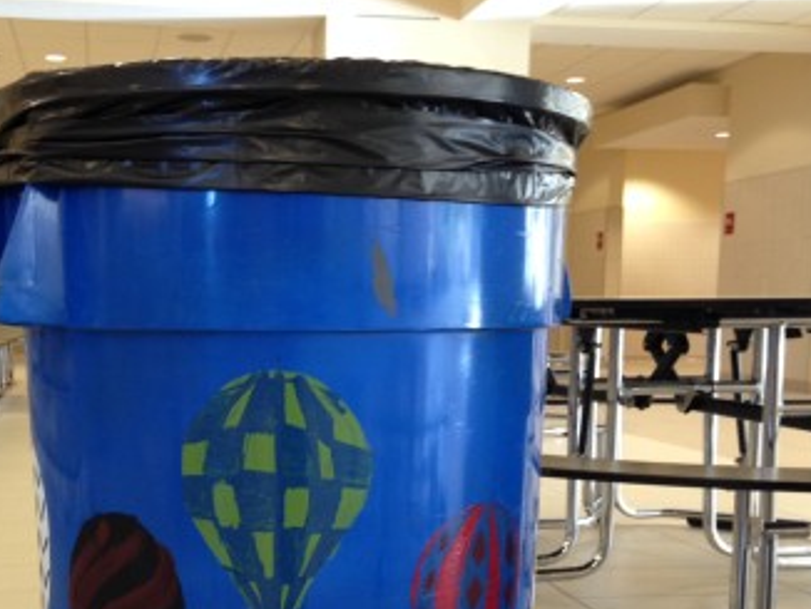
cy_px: 449
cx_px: 316
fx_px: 1243
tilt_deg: -9.1
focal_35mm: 53
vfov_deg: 27.2
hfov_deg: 36.0
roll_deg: +1.2
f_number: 2.4
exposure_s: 1/20
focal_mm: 4.12
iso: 100
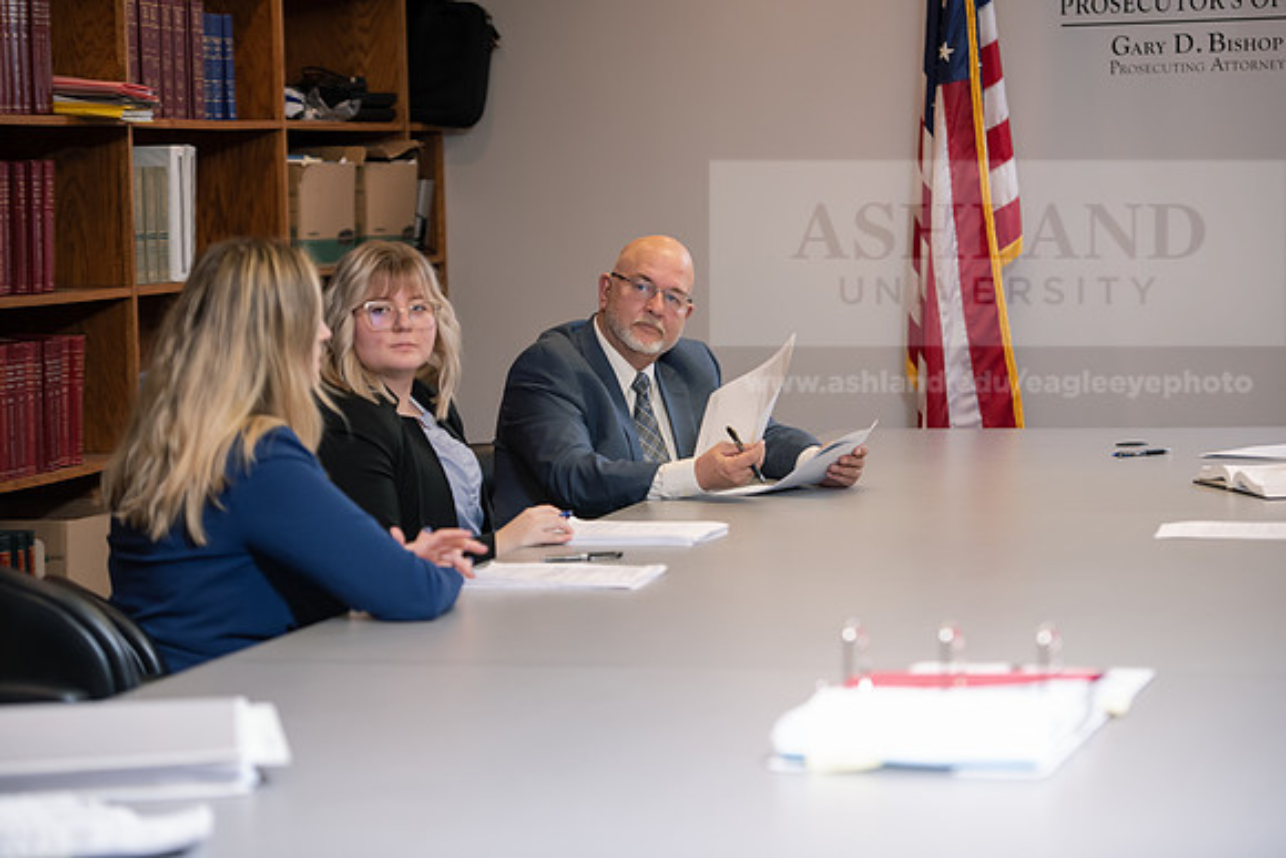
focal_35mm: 105
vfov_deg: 13.0
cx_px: 643
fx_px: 3752
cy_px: 429
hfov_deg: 19.5
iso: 800
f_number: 3.2
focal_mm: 105
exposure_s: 1/160
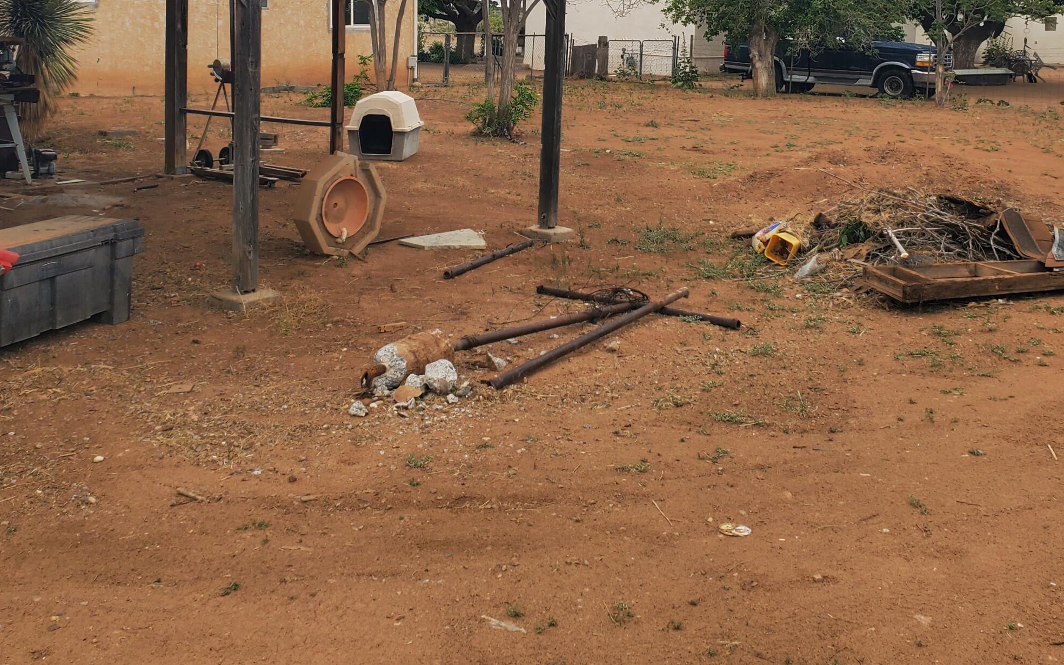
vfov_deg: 29.3
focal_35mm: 42
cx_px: 554
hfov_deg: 47.2
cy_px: 69
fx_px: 1218
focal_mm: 4.3
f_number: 2.4
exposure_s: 1/1480
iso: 50
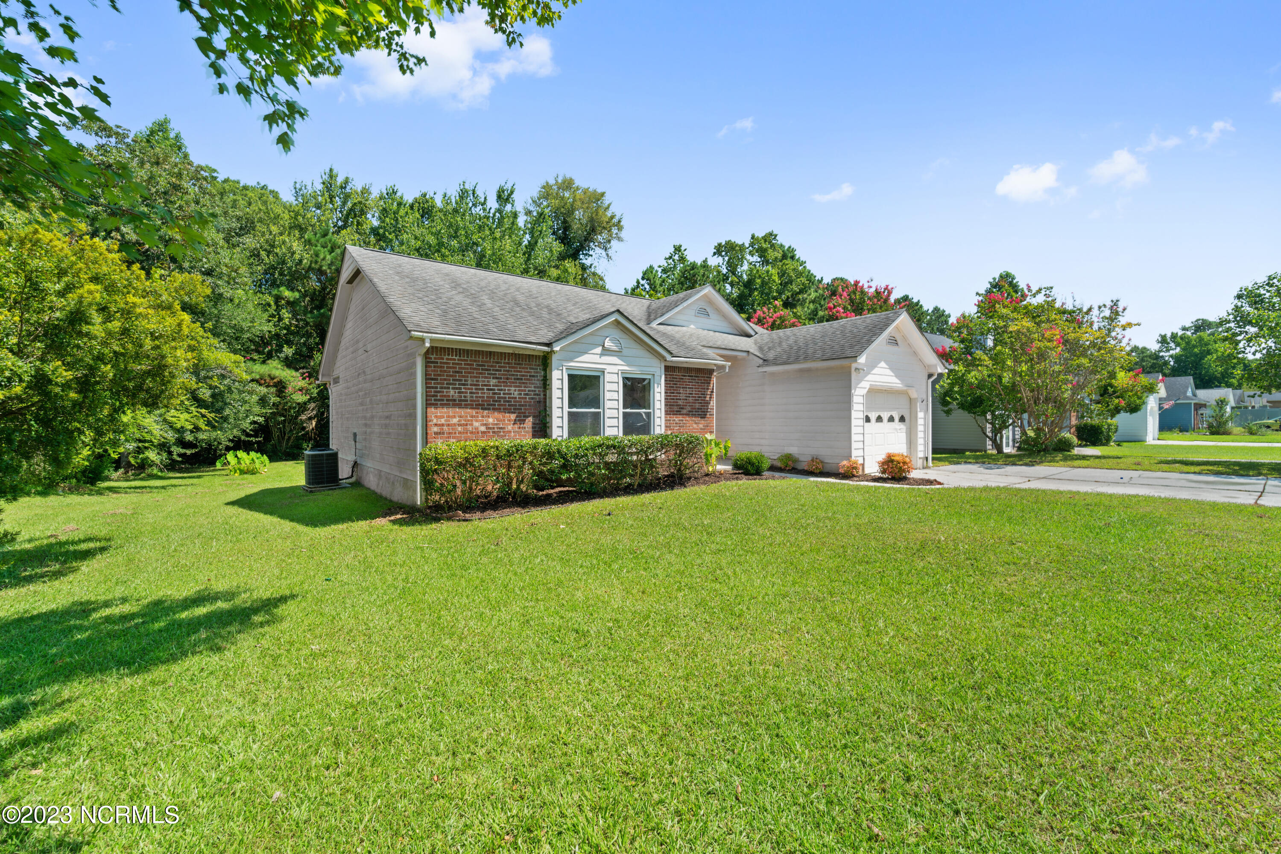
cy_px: 427
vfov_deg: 81.2
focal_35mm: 14
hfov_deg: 104.2
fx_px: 498
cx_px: 640
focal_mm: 14
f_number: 9.5
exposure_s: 1/125
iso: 80
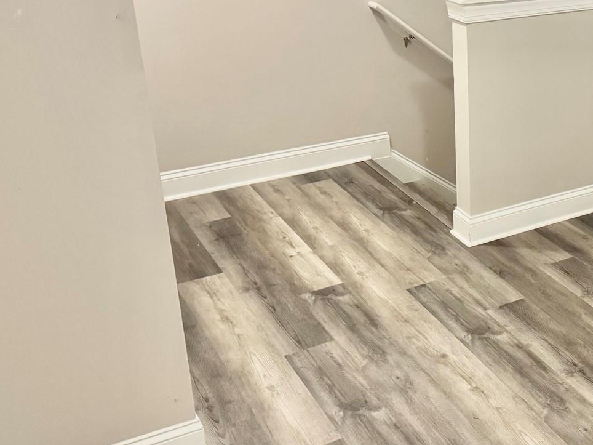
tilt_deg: -21.4
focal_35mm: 51
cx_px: 563
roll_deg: -1.2
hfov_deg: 34.8
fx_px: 874
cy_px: 158
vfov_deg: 28.4
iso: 500
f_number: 1.78
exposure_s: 1/60
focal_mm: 6.76
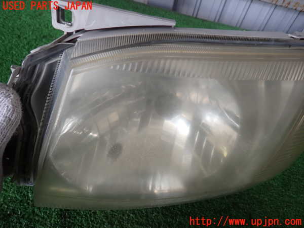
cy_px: 114
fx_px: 220
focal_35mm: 25
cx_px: 152
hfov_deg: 69.4
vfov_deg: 54.9
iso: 100
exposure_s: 1/100
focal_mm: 4.5
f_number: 2
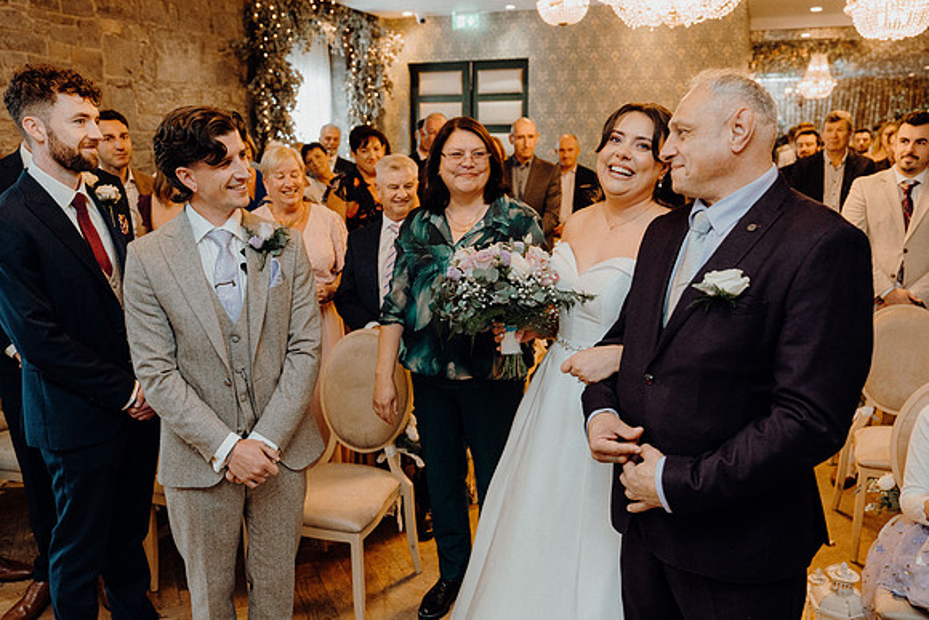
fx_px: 800
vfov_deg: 42.3
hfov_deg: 60.3
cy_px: 310
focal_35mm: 31
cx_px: 464
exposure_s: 1/160
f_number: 3.5
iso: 2500
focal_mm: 31
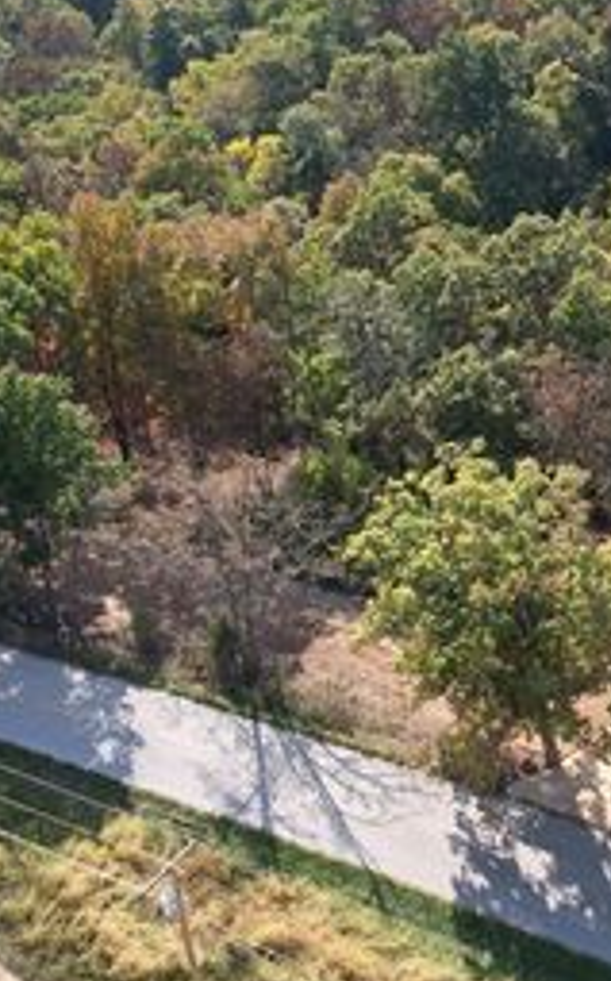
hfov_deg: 28.0
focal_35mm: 44
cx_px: 553
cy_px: 402
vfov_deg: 45.1
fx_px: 1174
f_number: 2.8
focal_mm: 8.38
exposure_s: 1/640
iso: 100
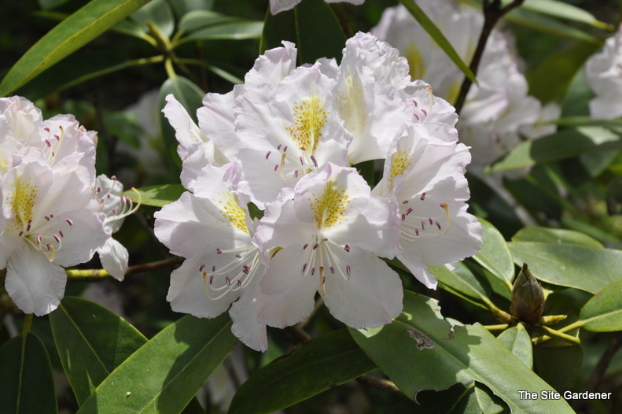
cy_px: 205
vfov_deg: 15.5
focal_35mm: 88
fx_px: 1519
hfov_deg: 23.1
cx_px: 312
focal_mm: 58
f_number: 9.5
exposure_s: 1/350
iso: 200
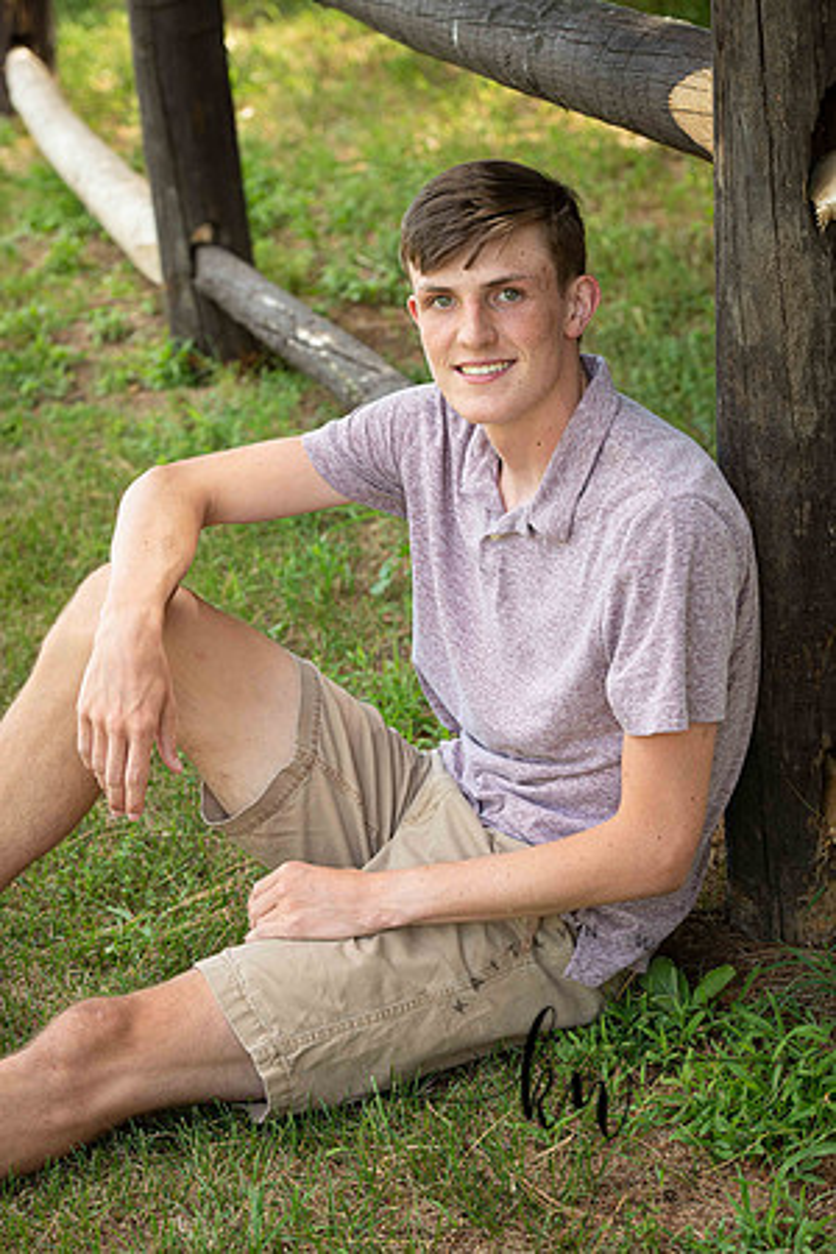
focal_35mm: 95
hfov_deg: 14.4
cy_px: 627
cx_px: 418
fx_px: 3309
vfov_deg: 21.5
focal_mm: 95
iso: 400
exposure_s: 1/200
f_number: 5.6
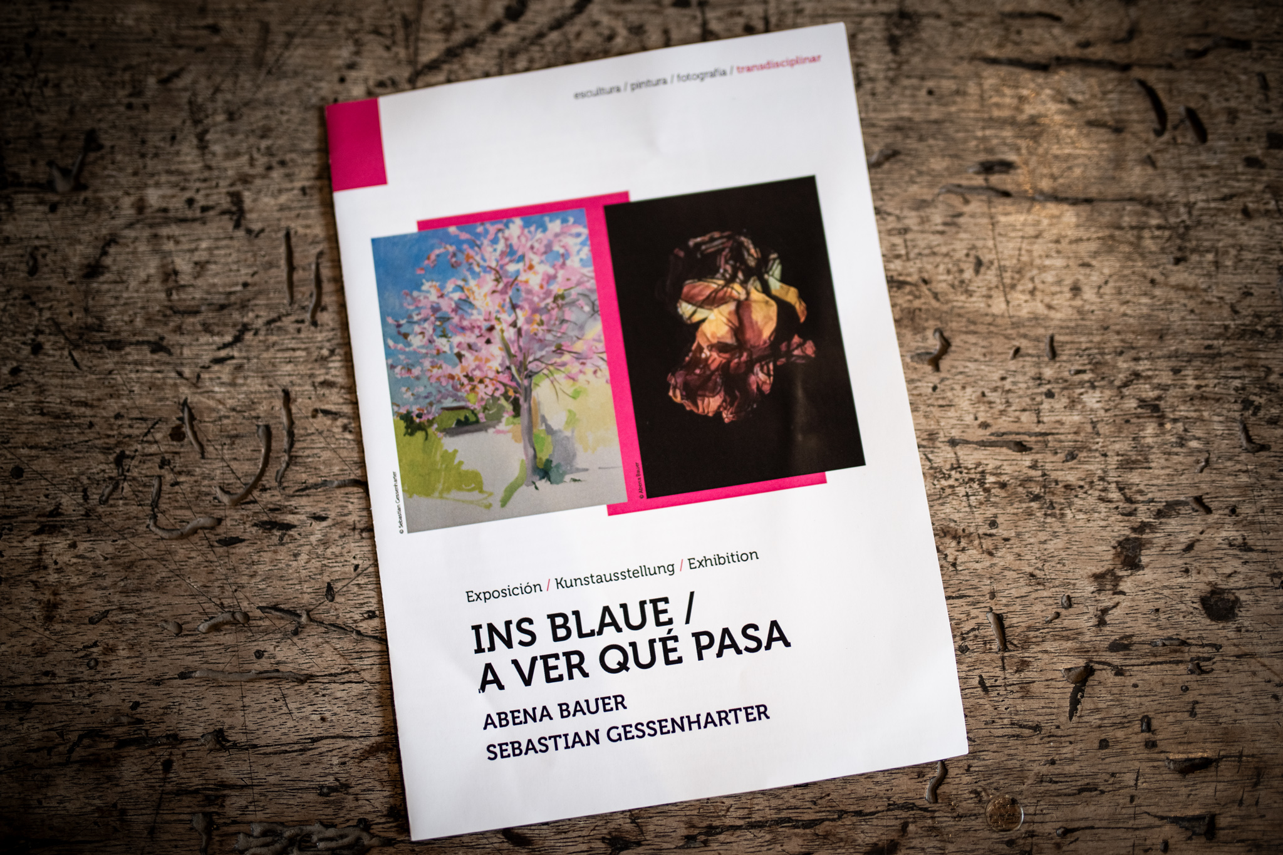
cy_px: 428
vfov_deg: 37.8
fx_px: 1247
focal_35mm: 35
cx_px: 642
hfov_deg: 54.4
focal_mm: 35
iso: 400
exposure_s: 1/500
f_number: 1.4
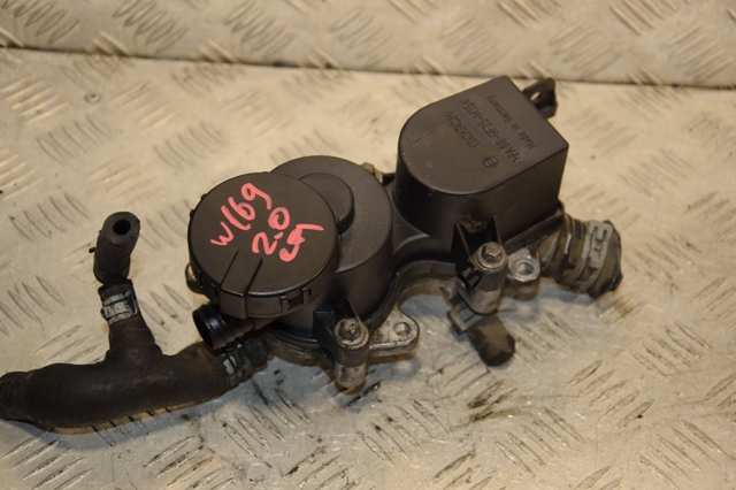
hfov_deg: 27.0
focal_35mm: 75
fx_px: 1532
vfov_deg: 18.2
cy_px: 245
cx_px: 368
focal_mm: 50
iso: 800
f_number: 5
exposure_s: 1/200
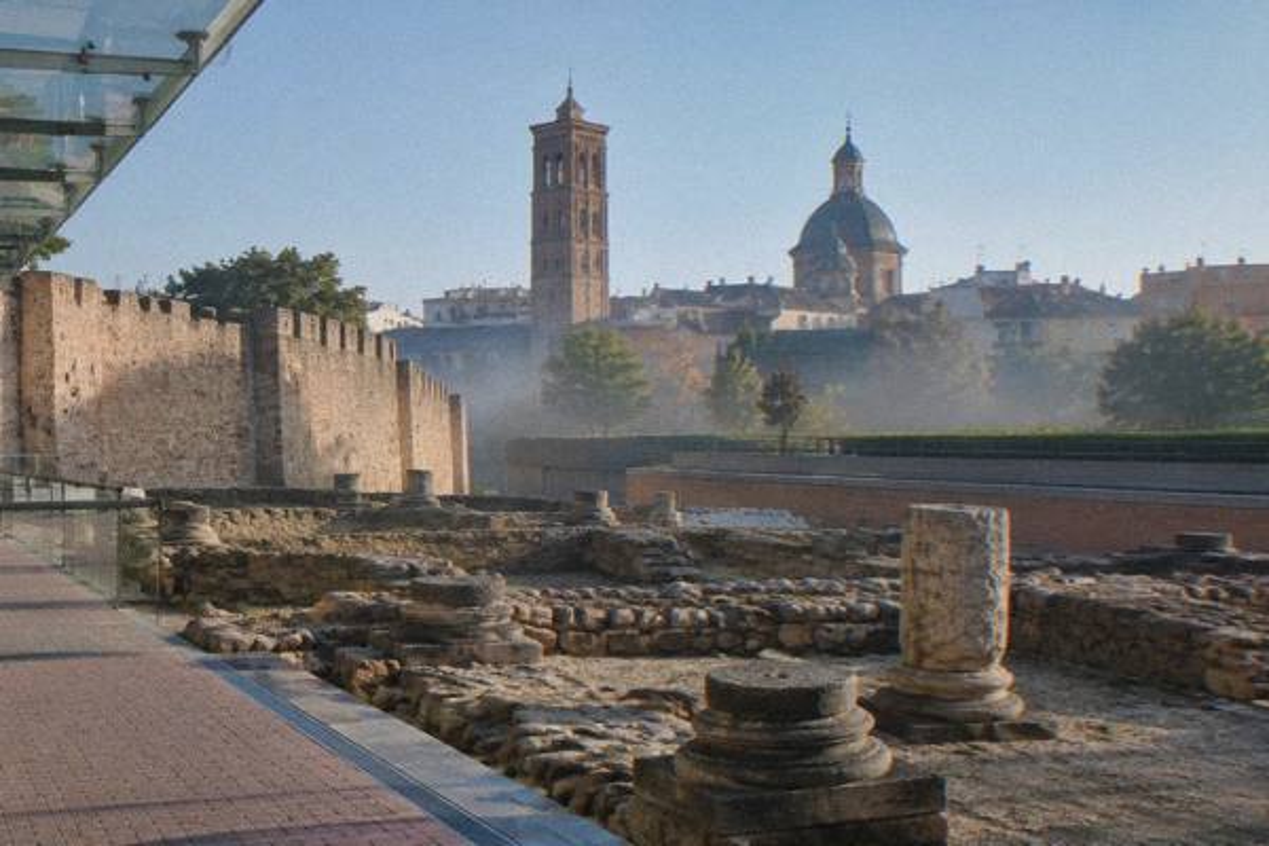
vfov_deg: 37.9
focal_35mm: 35
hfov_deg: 54.4
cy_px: 423
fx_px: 1234
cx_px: 634
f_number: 5.6
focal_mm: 35
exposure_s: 1/640
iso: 400
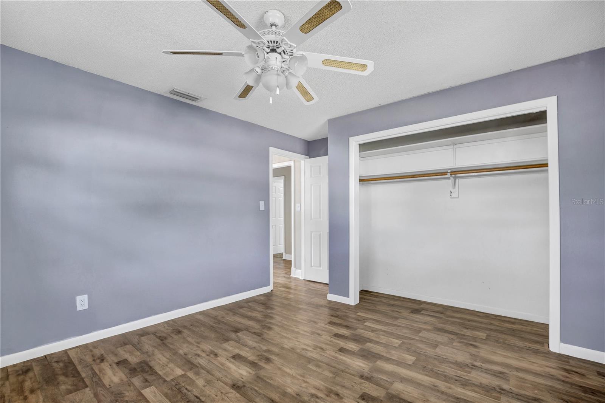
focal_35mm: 15
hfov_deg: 100.4
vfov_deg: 77.3
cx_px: 302
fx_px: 252
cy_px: 202
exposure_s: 1.3
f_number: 14
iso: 200
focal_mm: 10
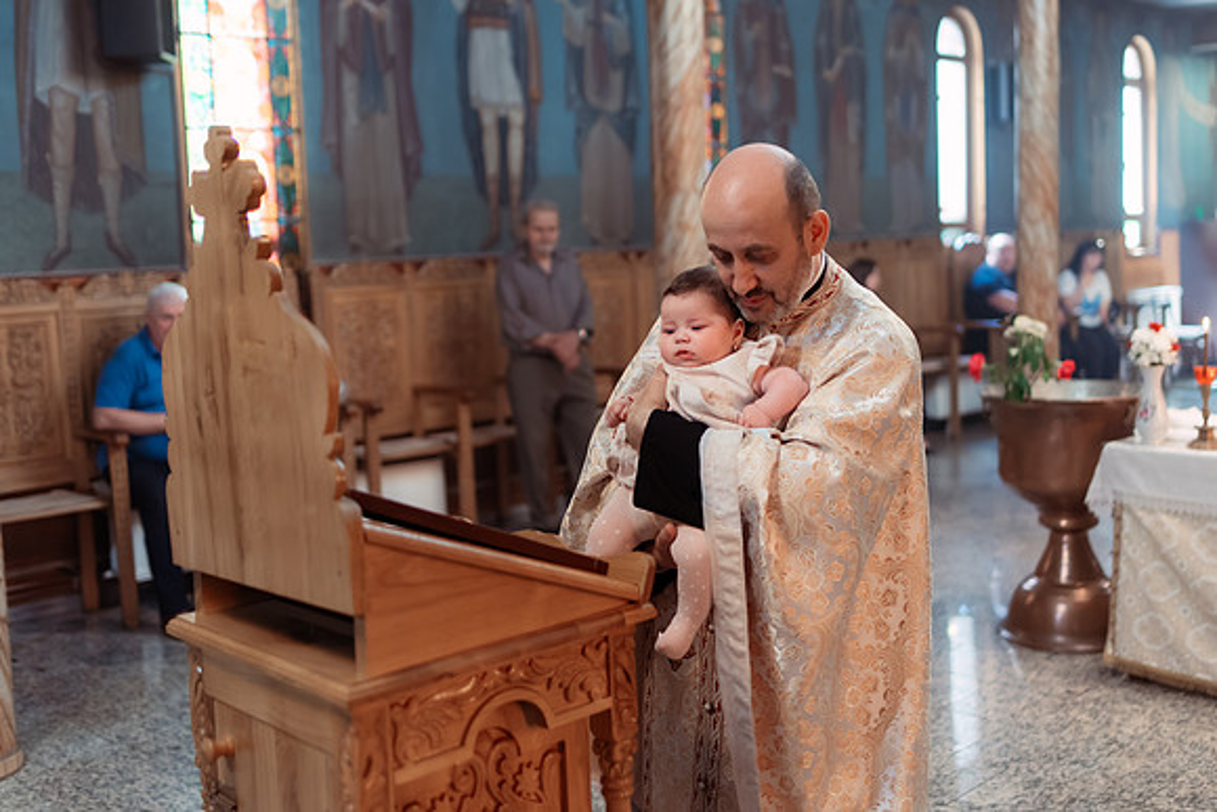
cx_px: 680
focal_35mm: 39
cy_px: 359
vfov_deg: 34.1
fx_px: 1322
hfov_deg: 49.3
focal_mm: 35
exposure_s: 1/250
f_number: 1.8
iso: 1600
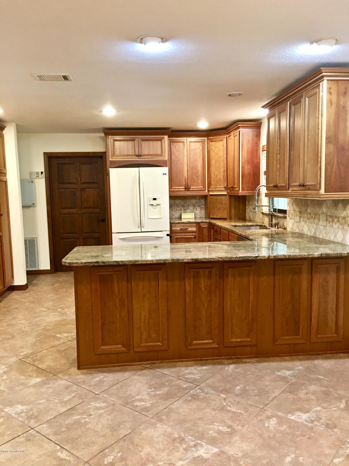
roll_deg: +0.5
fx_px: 390
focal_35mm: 29
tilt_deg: -4.7
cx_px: 174
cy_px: 233
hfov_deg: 48.2
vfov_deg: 61.7
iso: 80
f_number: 2.2
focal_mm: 4.15
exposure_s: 1/15
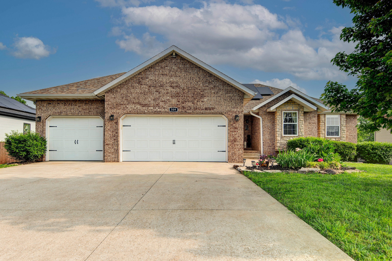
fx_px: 240
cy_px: 130
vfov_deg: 57.3
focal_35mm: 22
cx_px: 196
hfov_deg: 78.6
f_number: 6.3
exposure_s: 1/500
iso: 100
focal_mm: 22
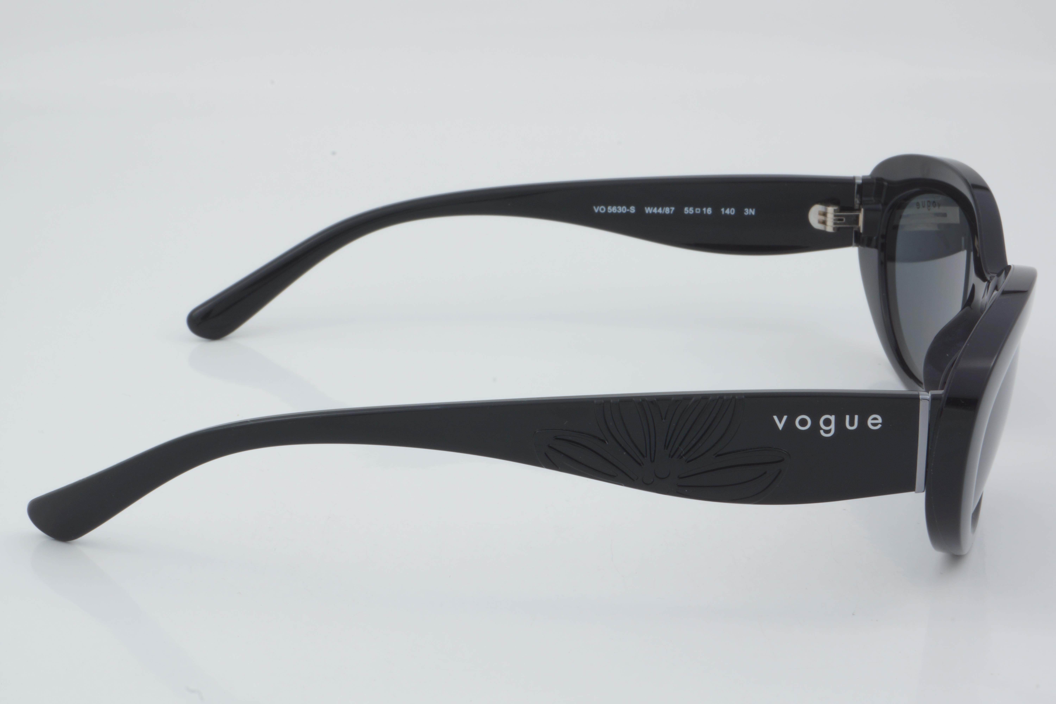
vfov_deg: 18.2
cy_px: 352
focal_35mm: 75
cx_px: 528
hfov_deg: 27.0
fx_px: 2200
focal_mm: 50
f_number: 32
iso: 100
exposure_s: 1/3
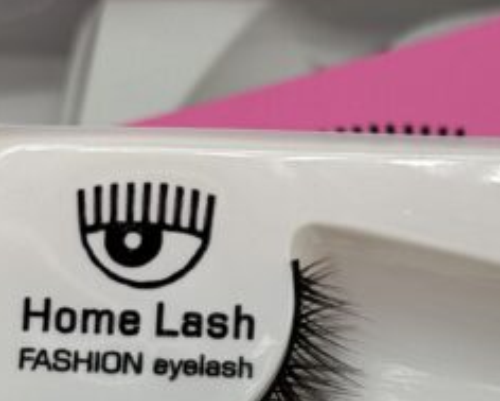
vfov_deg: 10.3
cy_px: 405
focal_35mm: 149
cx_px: 418
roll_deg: -0.1
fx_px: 2206
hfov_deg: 12.9
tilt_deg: -33.4
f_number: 1.78
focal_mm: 6.86
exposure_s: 1/1366
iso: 64
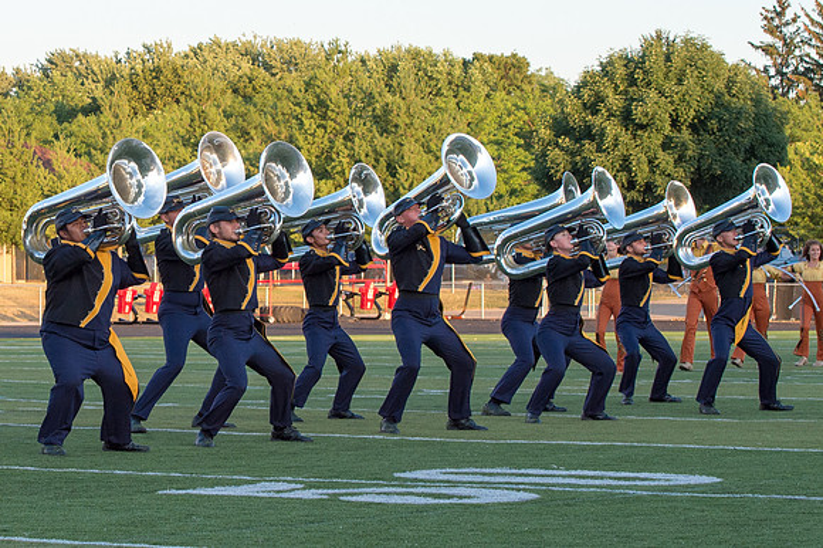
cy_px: 200
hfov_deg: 13.2
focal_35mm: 155
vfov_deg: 8.8
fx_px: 3546
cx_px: 122
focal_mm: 70
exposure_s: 1/320
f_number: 9
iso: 640
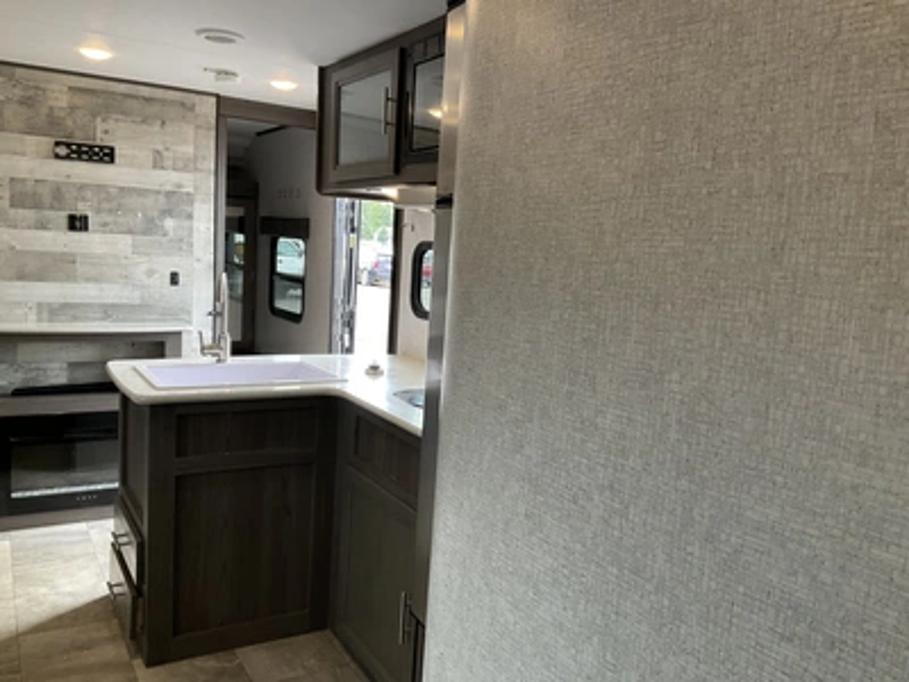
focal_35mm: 29
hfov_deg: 61.7
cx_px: 454
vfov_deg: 48.2
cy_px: 341
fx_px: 762
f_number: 1.8
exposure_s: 1/105
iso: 64
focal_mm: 3
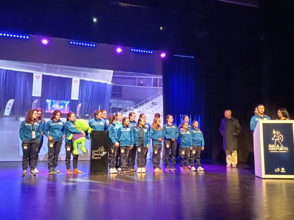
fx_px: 280
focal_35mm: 33
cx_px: 147
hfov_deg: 55.4
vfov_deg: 42.9
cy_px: 110
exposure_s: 1/25
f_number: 1.7
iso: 1093
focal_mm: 5.24
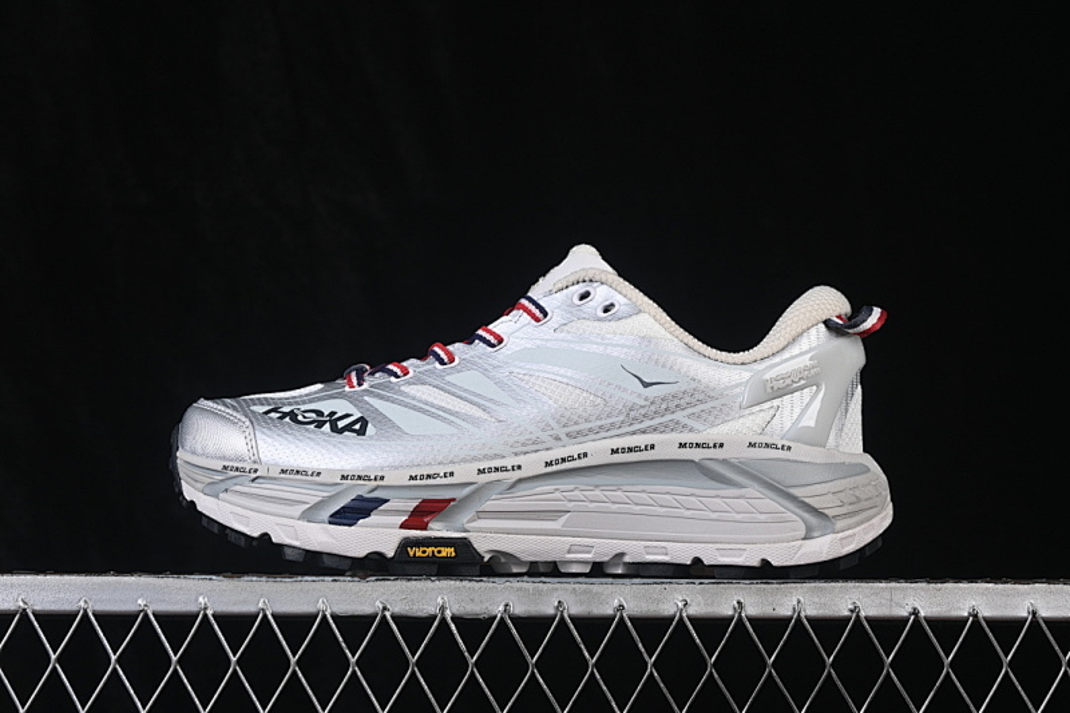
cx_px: 535
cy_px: 356
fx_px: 2229
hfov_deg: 27.0
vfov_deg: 18.2
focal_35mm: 75
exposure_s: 1/80
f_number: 8
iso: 160
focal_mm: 50
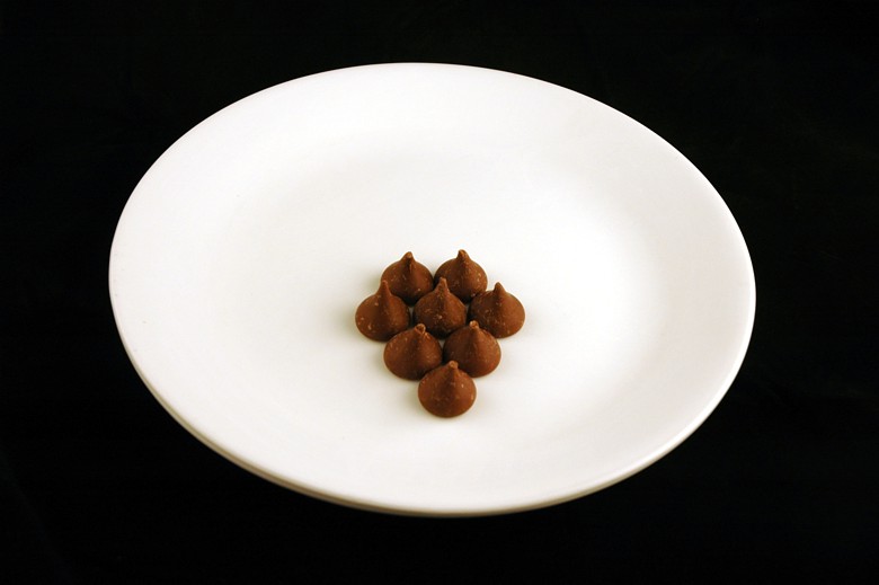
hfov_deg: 35.1
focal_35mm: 57
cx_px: 440
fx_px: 1391
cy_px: 292
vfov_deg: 23.7
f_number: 7.1
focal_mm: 38
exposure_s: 1/200
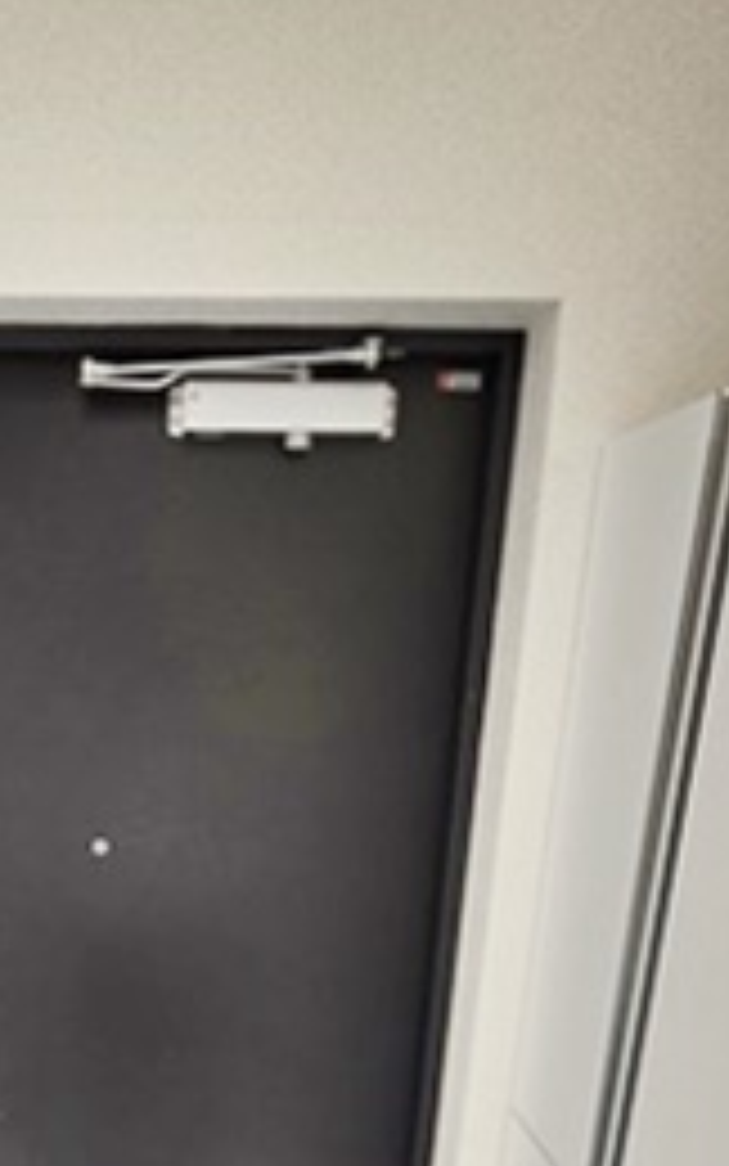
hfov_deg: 35.8
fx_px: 1080
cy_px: 1094
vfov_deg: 49.2
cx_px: 122
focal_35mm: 34
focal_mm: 2.2
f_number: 2.2
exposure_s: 1/50
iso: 80
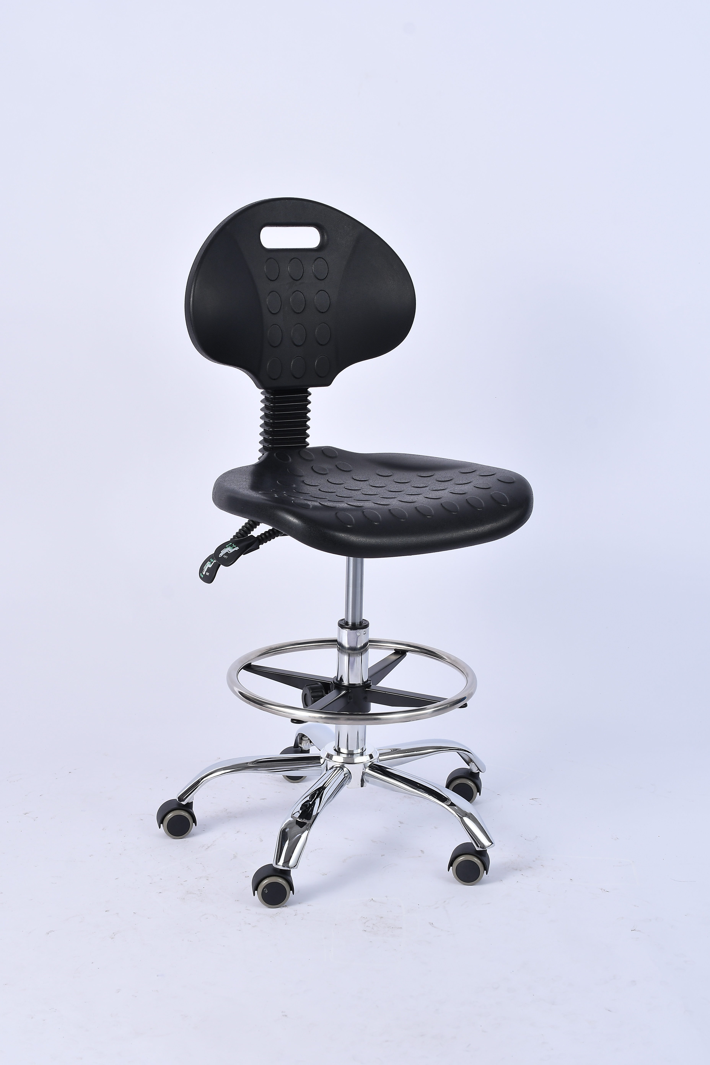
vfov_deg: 33.4
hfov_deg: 22.6
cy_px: 532
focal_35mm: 60
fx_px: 1775
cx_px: 355
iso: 125
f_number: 9
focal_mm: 40
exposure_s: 1/125
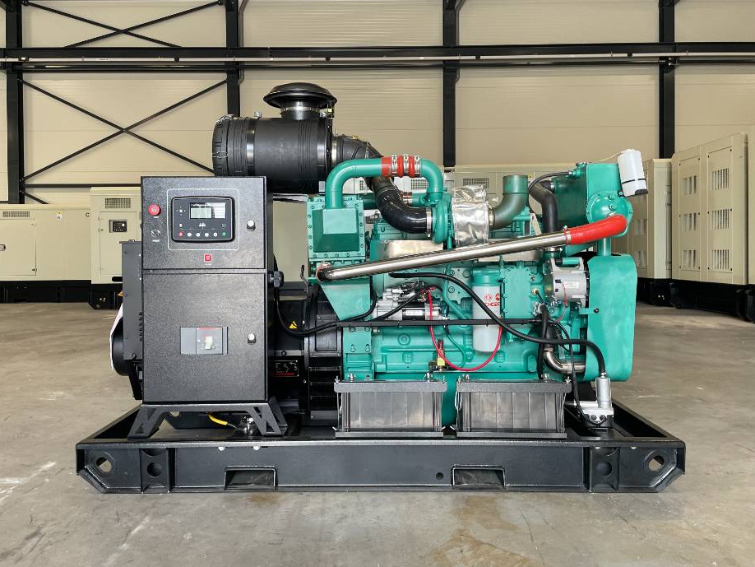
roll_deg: +0.7
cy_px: 264
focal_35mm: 29
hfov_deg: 61.6
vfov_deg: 48.2
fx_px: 633
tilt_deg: -1.4
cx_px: 364
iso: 80
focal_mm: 4.2
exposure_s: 1/50
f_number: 1.6
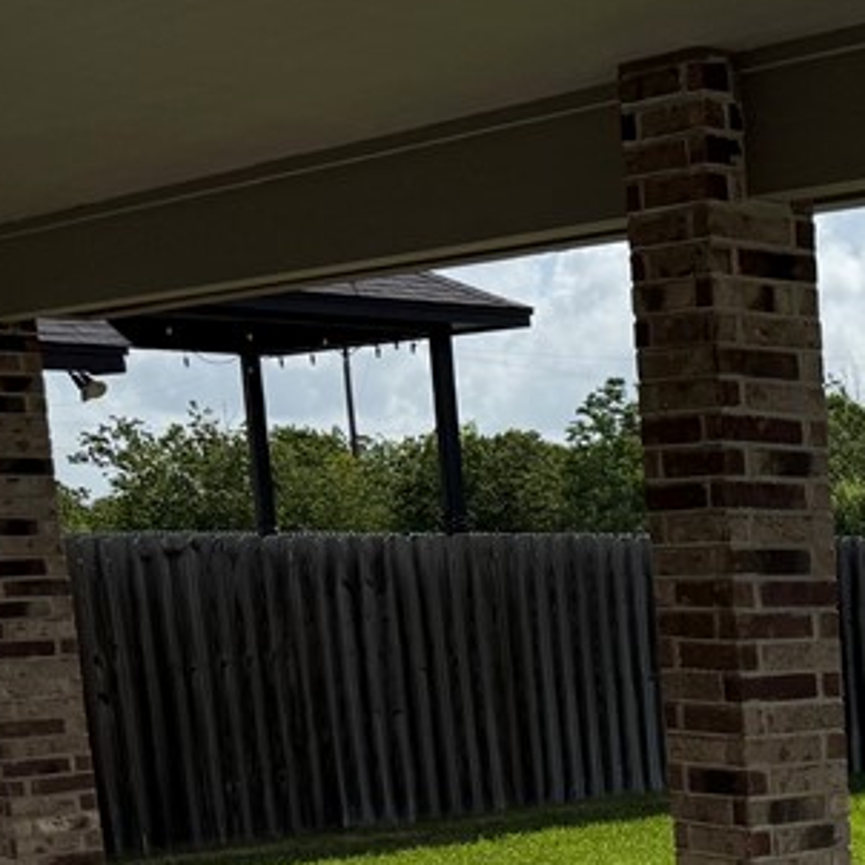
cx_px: 1286
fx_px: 2036
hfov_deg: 20.6
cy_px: 965
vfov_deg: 22.6
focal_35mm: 72
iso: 80
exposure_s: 1/10309
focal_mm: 6.76
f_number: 1.78
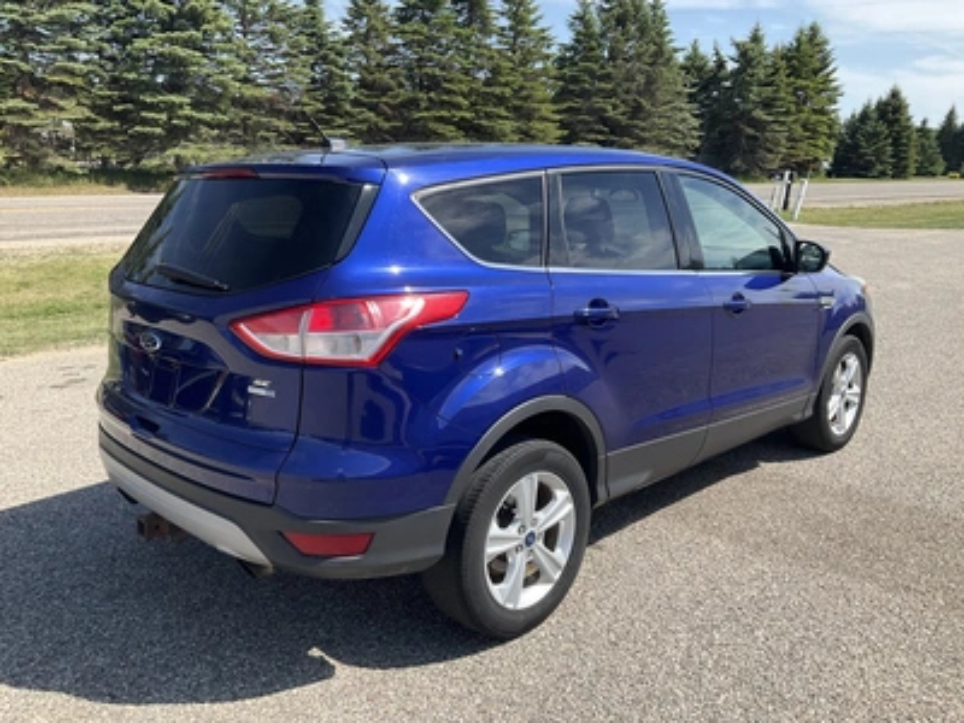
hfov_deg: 61.7
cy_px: 362
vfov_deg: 48.2
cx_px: 482
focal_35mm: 29
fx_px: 808
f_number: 1.8
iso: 25
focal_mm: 3
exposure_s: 1/1076
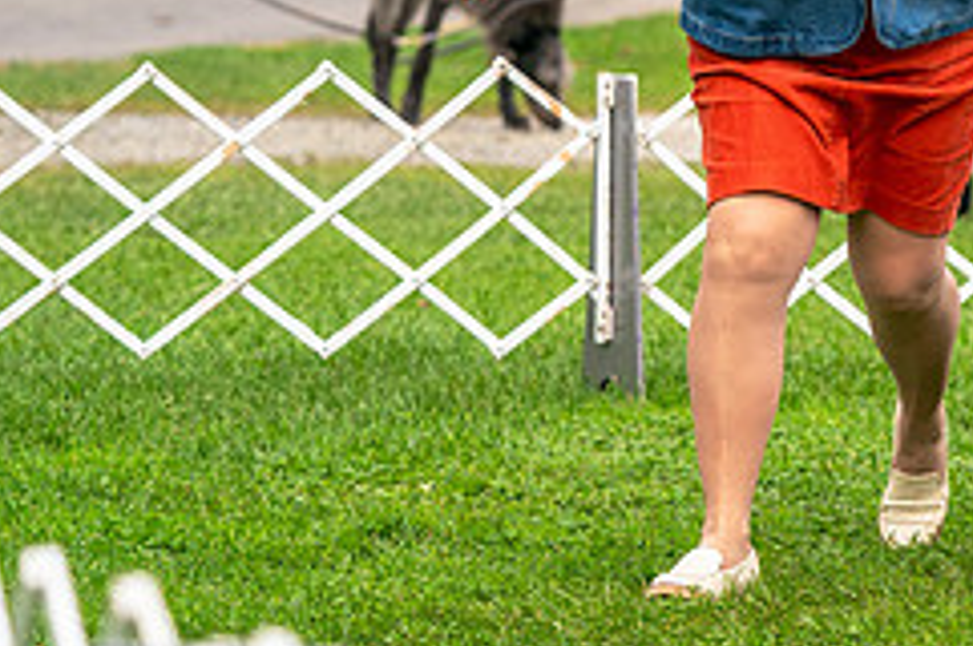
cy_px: -40
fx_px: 7800
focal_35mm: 289
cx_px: 1064
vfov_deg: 4.7
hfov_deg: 7.1
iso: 400
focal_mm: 103
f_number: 3.5
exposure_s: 1/1250
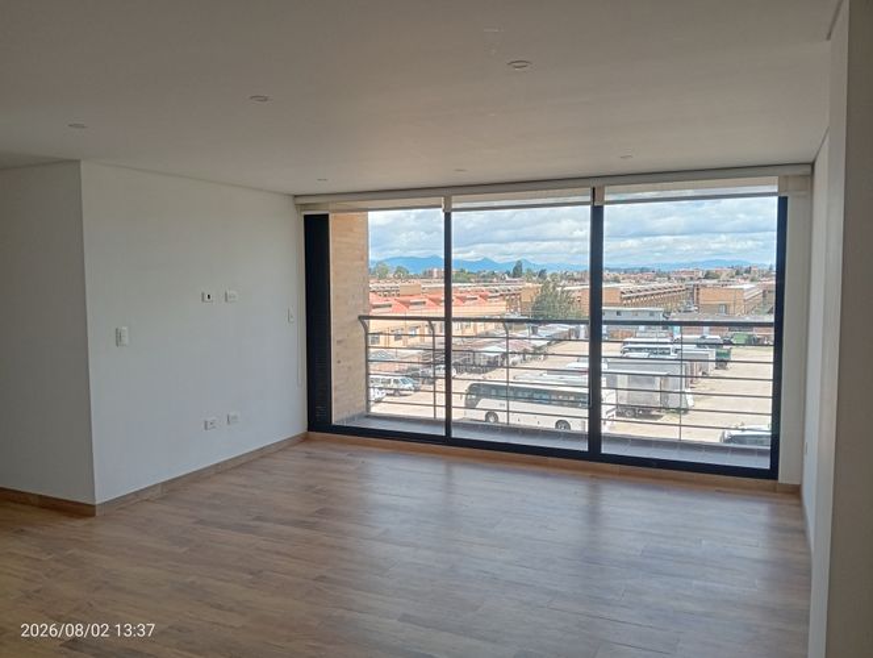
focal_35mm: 28
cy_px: 329
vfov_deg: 49.9
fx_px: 707
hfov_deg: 63.4
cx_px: 436
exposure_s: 1/1730
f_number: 1.8
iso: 100
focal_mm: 3.98
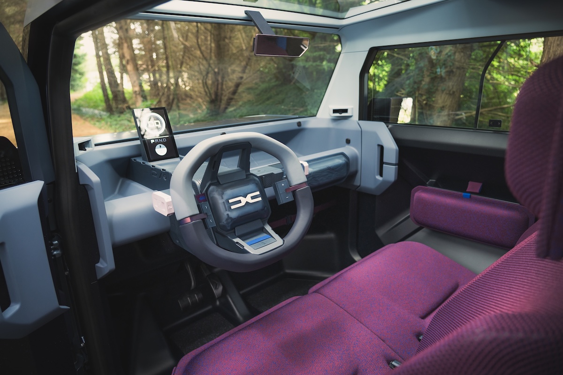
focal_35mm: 24
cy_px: 188
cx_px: 282
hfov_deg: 73.7
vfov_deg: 53.1
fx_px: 375
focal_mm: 24
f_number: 4
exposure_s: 1/80
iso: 400
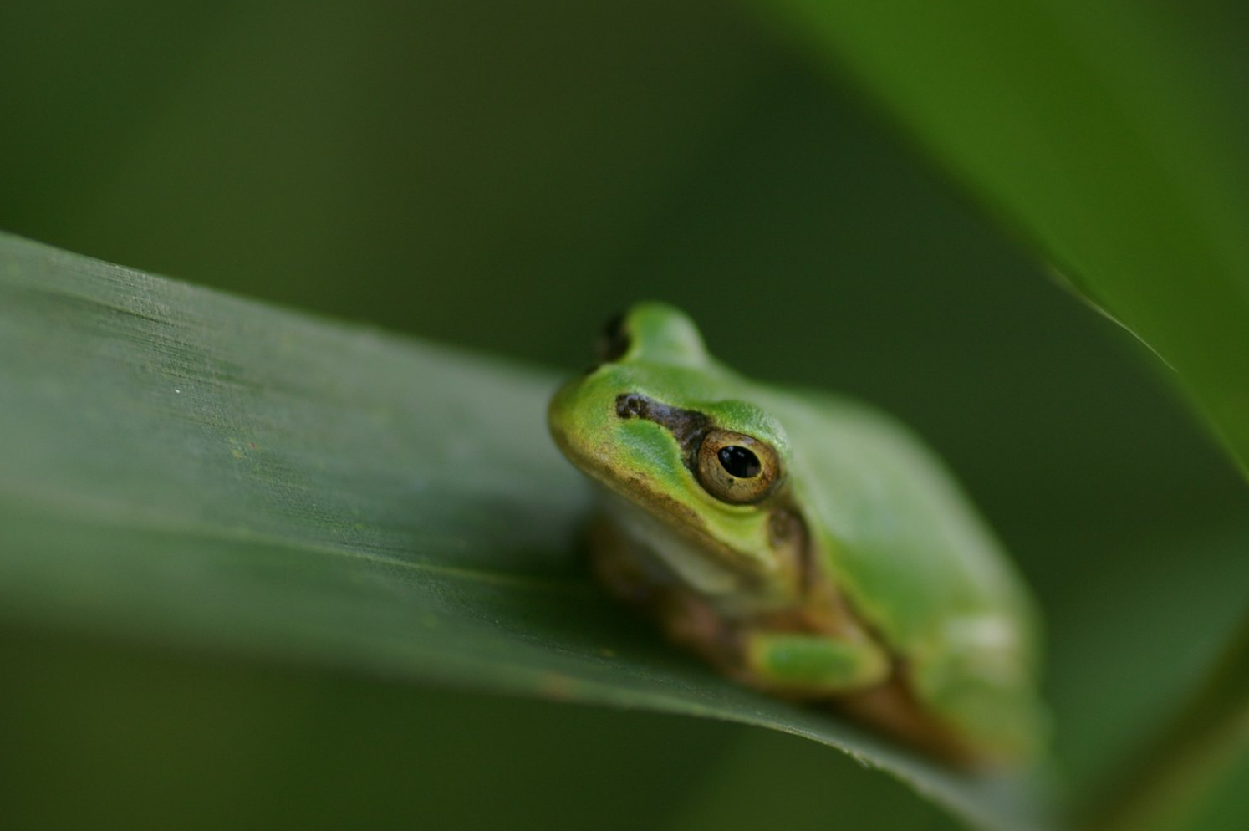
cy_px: 419
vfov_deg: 7.4
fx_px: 6414
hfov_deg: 11.1
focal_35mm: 185
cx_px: 798
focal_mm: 90
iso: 200
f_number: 2.8
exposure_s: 1/160
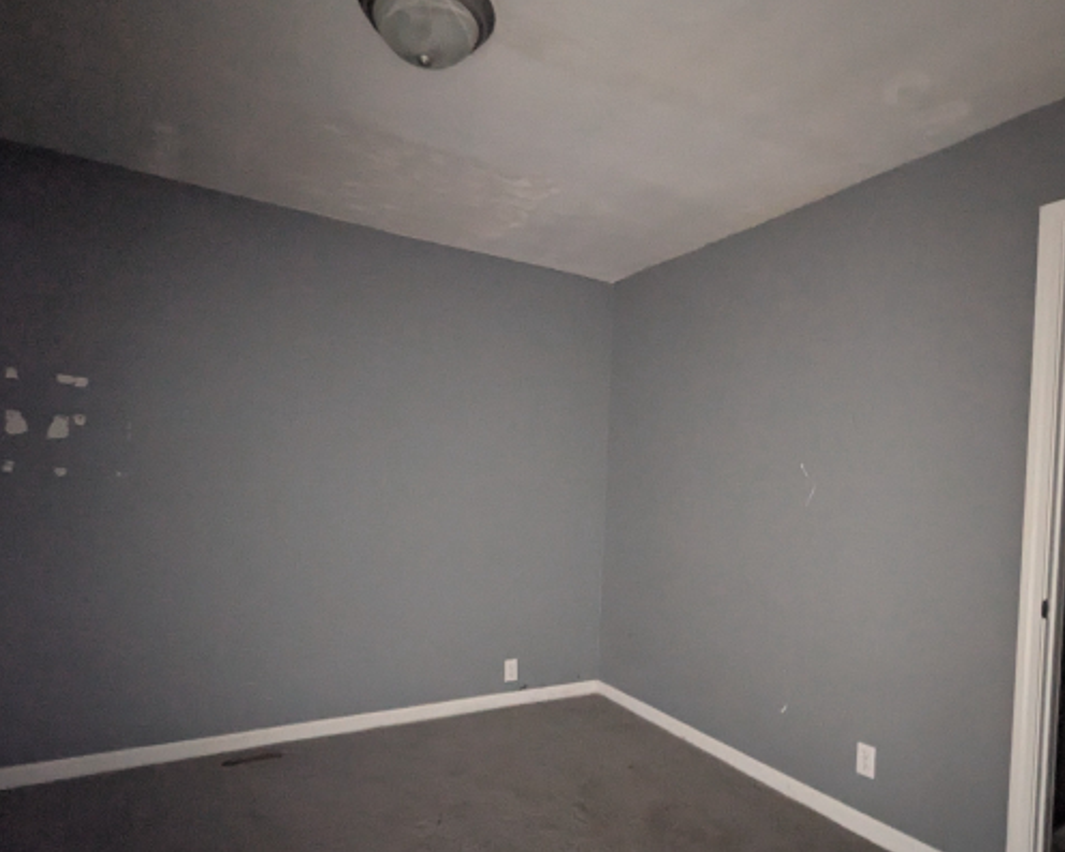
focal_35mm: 21
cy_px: 496
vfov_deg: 65.1
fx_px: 662
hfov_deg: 77.5
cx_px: 572
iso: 640
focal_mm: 2.35
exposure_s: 1/14.9
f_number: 2.2
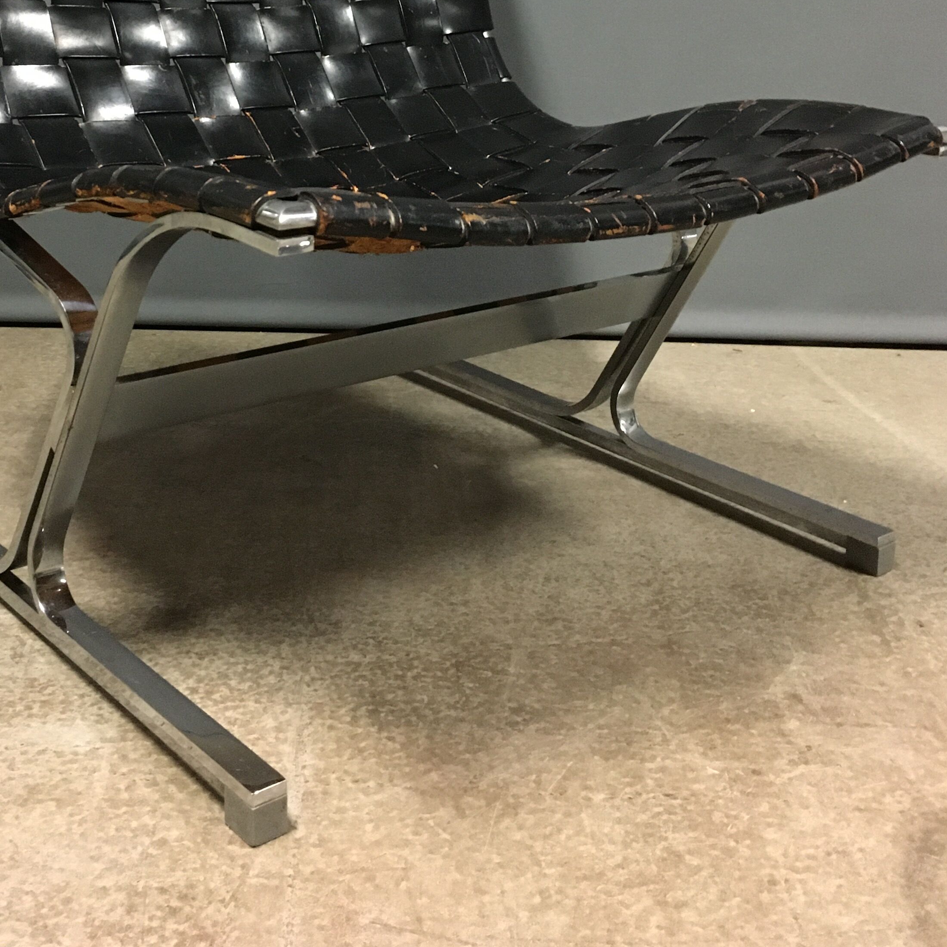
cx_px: 320
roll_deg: -1.1
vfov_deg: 34.4
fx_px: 1455
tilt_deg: -11.2
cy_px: 127
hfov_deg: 35.7
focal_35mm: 47
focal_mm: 4.15
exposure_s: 1/17
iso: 250
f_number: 2.2
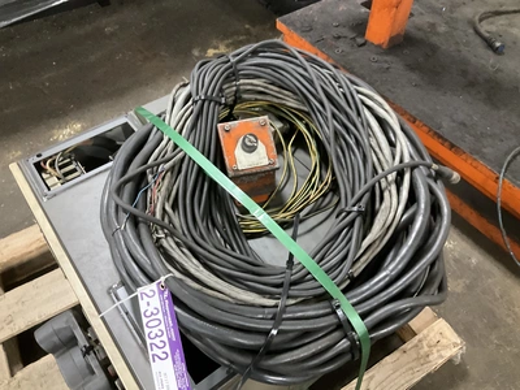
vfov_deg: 48.2
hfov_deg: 61.7
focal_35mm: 29
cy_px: 195
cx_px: 260
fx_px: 436
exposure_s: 1/30
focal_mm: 3
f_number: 1.8
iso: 320
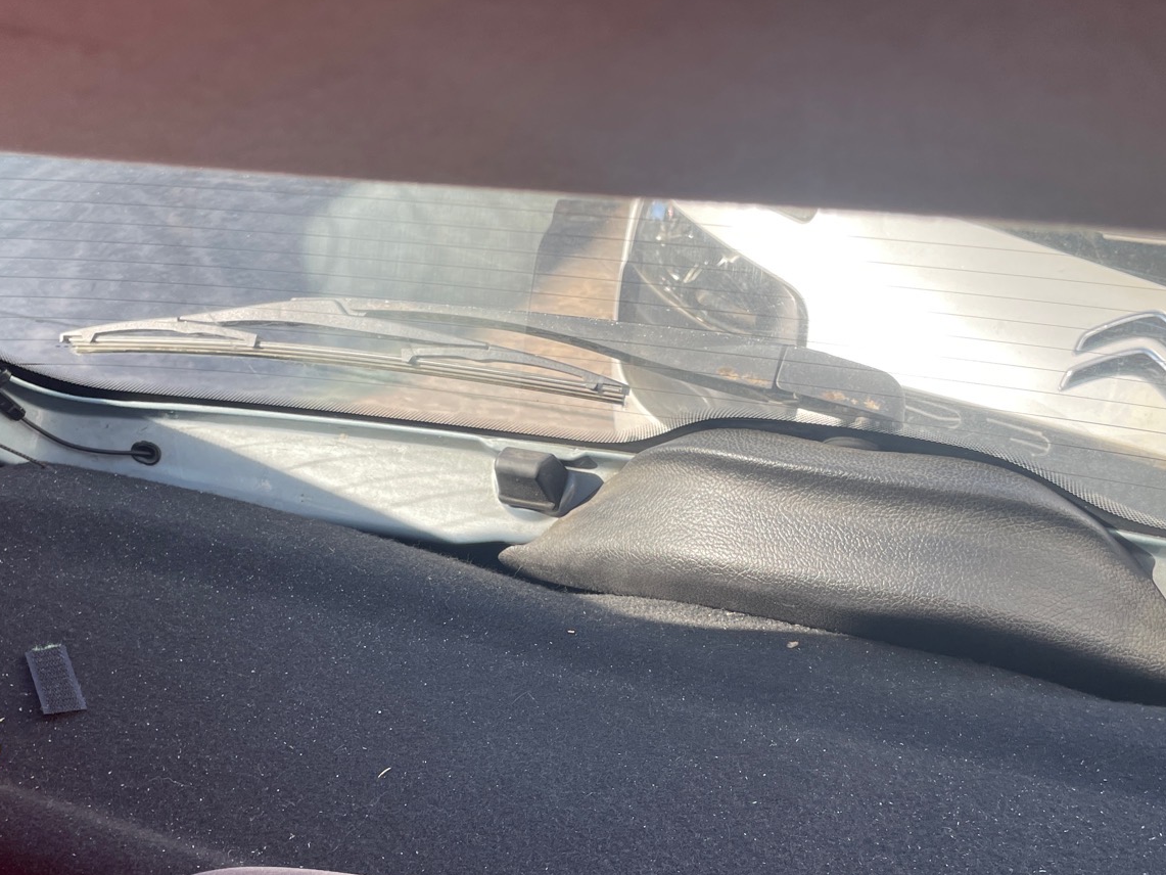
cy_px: 644
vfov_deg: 34.5
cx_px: 486
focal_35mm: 41
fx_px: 1381
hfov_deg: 45.6
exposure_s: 1/384
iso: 32
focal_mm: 4.2
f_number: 1.6
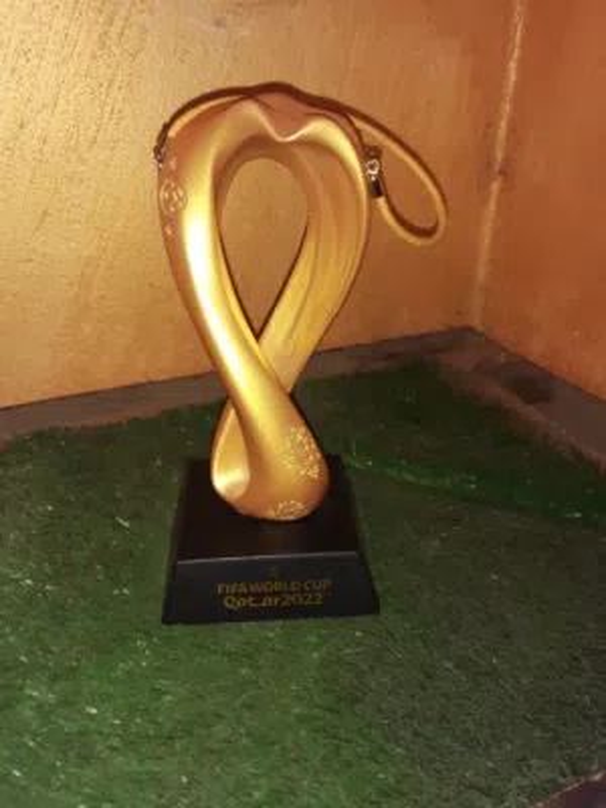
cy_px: 404
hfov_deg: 46.8
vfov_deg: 60.0
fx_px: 700
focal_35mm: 30
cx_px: 303
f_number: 1.9
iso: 50
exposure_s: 1/50
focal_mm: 2.2
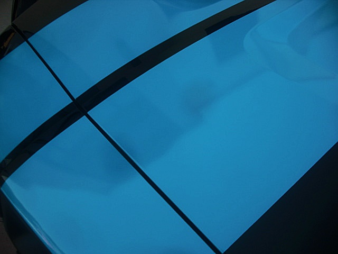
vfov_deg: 39.7
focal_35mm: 36
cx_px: 169
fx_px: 352
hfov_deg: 51.4
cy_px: 127
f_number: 2.8
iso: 50
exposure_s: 1/200
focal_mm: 6.3
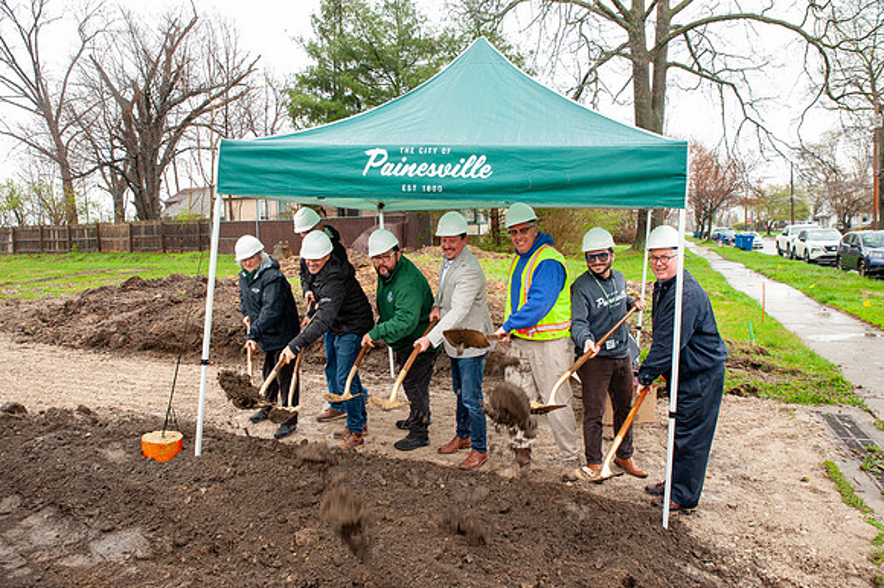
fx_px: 589
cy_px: 294
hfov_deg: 73.8
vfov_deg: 53.1
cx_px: 442
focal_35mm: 24
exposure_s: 1/125
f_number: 6.3
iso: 800
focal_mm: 24
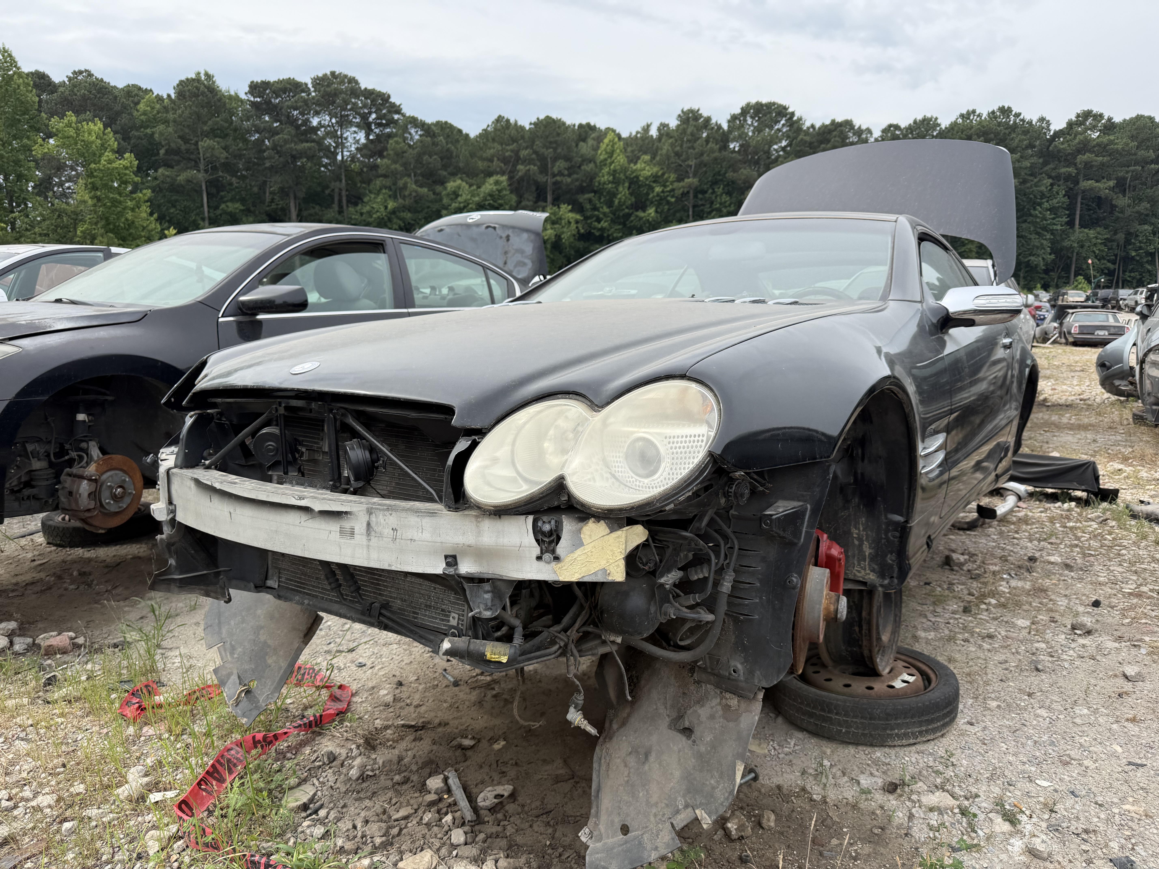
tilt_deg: -7.1
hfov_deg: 71.6
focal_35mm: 24
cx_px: 580
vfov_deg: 56.8
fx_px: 804
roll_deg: -0.9
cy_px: 434
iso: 80
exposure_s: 1/2053
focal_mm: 6.76
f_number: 1.78
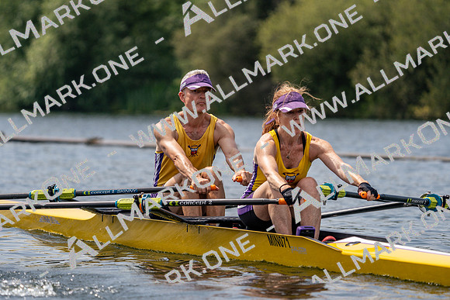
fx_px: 3551
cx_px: 225
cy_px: 150
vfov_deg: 4.8
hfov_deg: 7.3
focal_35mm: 284
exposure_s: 1/1600
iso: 250
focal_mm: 284
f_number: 5.6
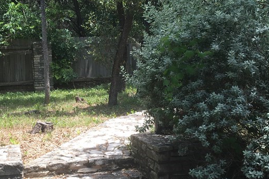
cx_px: 106
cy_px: 119
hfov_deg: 33.3
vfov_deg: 22.5
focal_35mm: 60
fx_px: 448
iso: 25
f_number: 2.2
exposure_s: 1/361
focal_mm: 4.15
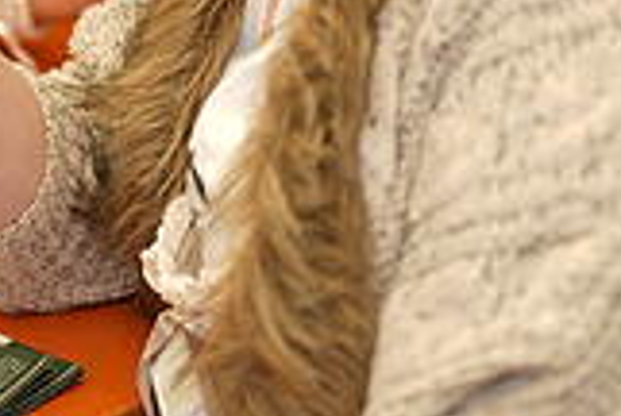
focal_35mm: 132
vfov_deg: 10.1
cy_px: -220
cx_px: 37
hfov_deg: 15.3
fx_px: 2281
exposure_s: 1/60
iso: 50
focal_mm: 35
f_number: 1.4
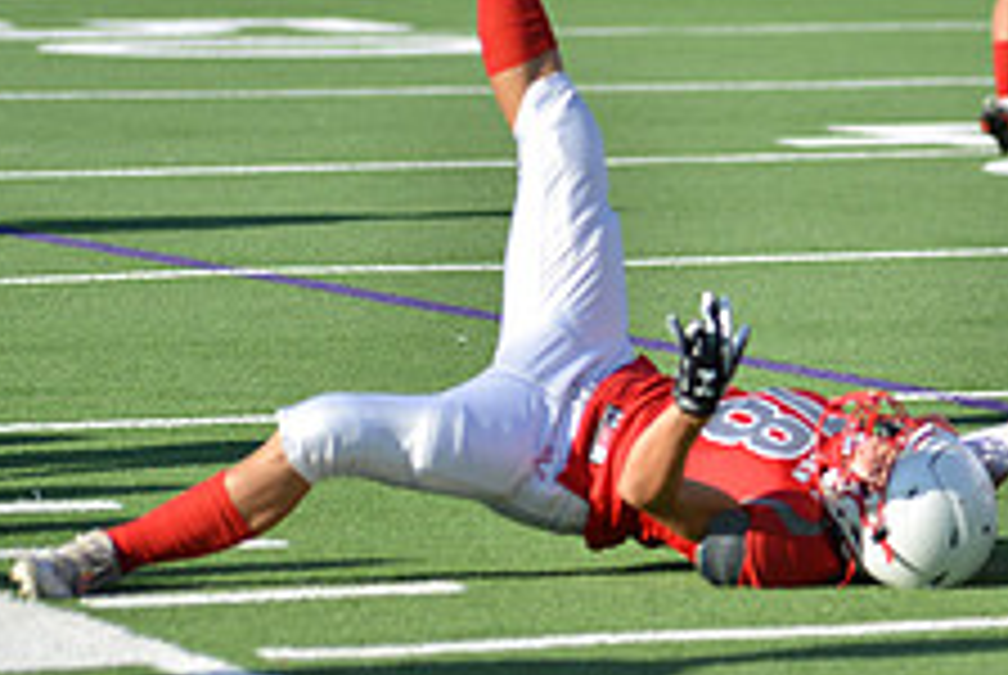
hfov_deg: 5.3
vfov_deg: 3.6
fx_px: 10878
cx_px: 1089
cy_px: 434
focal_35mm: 388
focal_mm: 150
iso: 100
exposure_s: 1/1600
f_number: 2.8
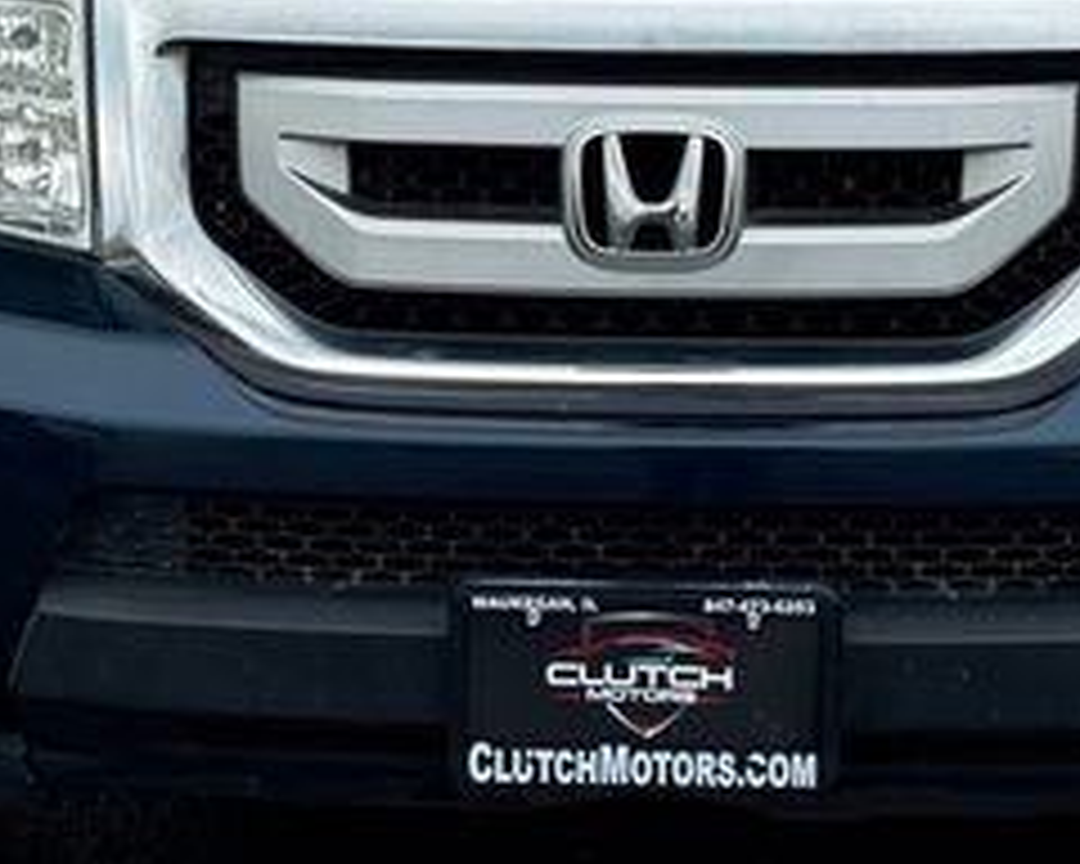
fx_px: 3995
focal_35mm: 125
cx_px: 603
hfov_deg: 15.4
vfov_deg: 12.3
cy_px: 117
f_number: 1.78
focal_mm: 6.76
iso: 64
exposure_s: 1/2415
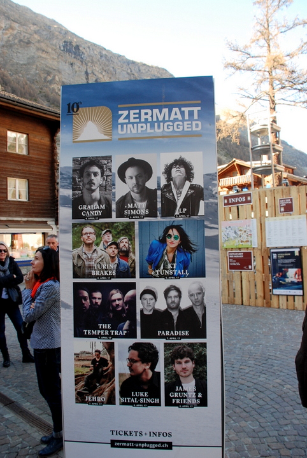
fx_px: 344
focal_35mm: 27
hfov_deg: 48.1
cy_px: 229
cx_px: 154
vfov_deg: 67.3
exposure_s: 1/100
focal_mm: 18
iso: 320
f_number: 5.6
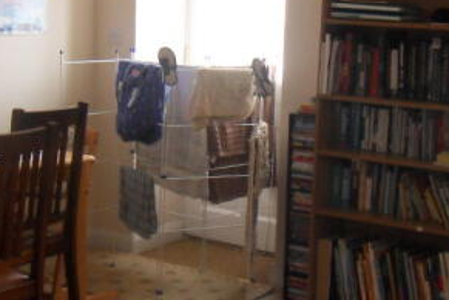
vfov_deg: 18.7
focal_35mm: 73
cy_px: 168
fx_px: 910
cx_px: 271
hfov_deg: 27.6
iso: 400
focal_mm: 6.3
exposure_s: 1/30
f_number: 3.5
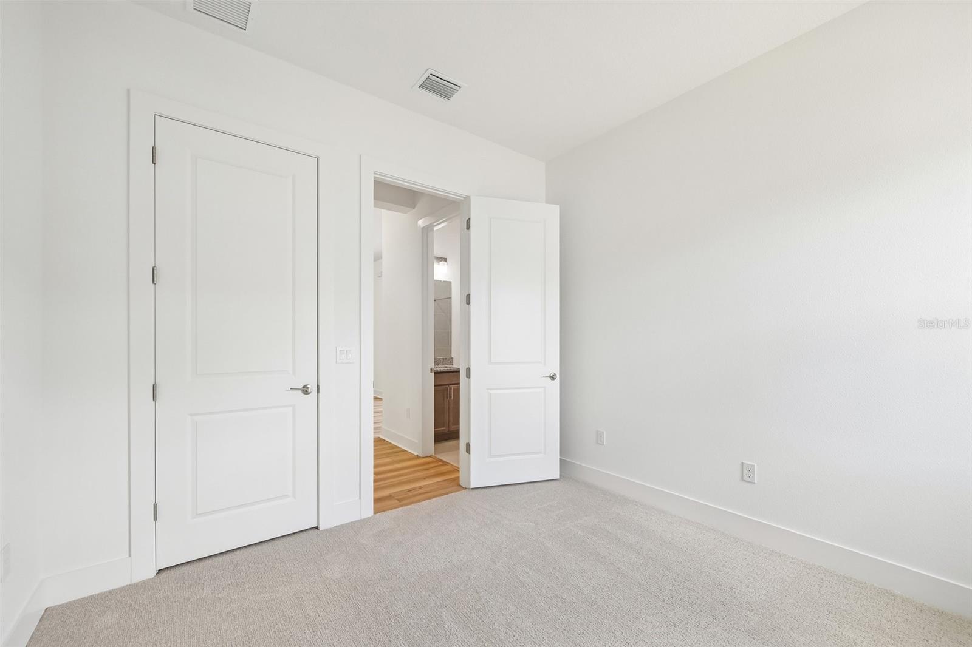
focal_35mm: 14
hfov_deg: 104.3
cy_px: 324
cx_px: 486
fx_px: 378
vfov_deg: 81.2
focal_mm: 14
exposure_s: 1/60
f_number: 8
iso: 400
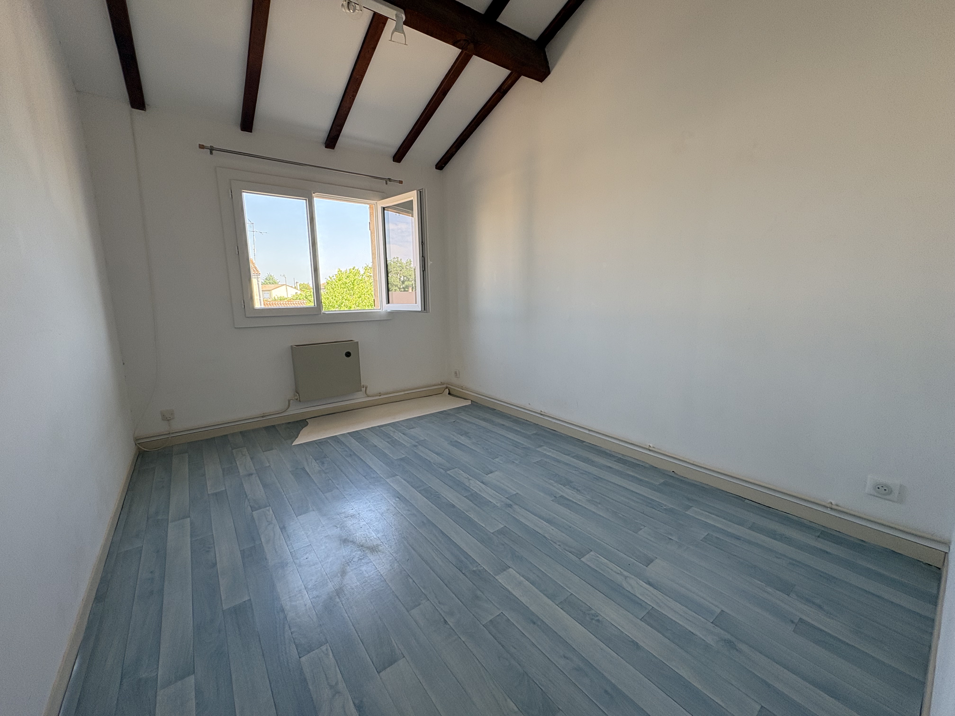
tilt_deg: -9.6
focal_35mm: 14
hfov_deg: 102.1
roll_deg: +1.6
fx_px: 386
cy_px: 358
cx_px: 478
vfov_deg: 85.7
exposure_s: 1/133
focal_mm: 2.22
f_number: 2.2
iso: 80
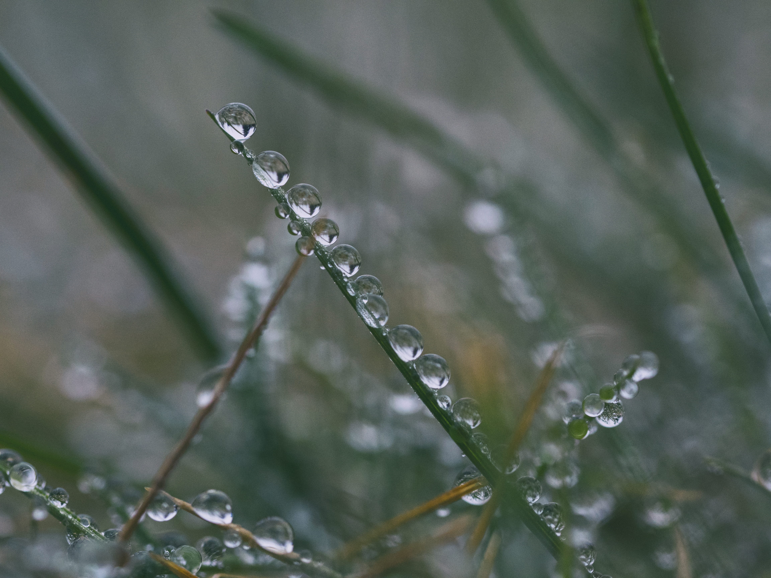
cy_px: 289
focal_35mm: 120
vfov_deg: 12.3
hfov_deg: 16.4
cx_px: 386
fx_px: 2673
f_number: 3.2
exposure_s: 1/200
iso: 2000
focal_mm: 60
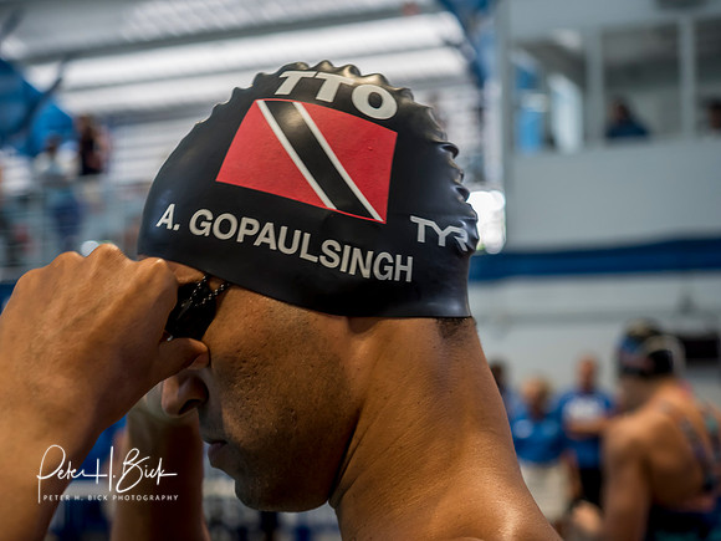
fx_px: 1416
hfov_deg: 28.6
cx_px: 360
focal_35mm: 68
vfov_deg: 21.6
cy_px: 270
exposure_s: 1/125
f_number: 2.8
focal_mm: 34
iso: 800
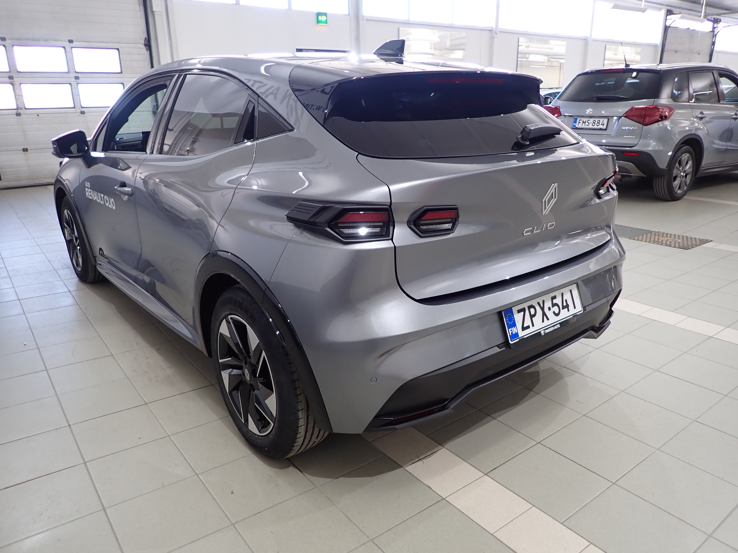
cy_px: 276
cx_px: 369
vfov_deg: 54.9
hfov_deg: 69.4
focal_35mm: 25
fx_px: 533
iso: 160
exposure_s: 1/60
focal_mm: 4.5
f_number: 2
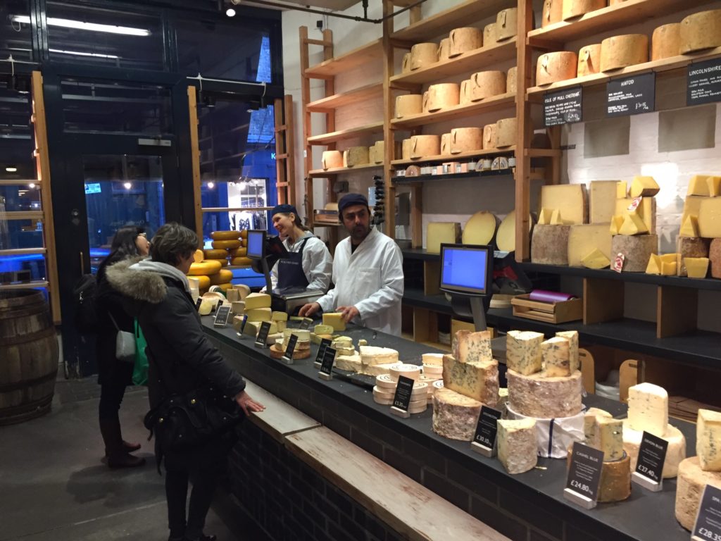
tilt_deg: -7.4
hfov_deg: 61.7
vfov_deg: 48.2
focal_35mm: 29
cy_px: 270
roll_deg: +0.5
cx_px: 360
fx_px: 604
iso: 200
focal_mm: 4.15
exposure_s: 1/33
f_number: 2.2
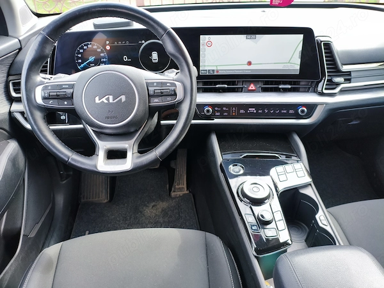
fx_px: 288
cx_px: 192
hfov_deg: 67.3
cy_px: 144
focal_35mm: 26
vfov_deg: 53.1
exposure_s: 1/143
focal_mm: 4.94
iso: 80
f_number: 1.5
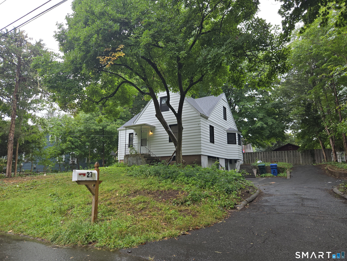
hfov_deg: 73.9
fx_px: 231
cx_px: 174
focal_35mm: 23
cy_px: 130
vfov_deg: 58.9
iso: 25
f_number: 1.8
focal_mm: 5.4
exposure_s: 1/229
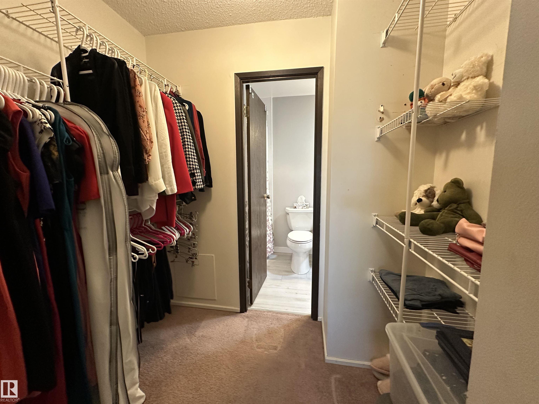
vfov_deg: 85.7
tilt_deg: -6.5
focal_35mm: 14
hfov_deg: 102.1
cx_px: 270
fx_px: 218
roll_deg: +0.5
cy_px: 202
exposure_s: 1/60
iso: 320
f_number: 2.2
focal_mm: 2.22
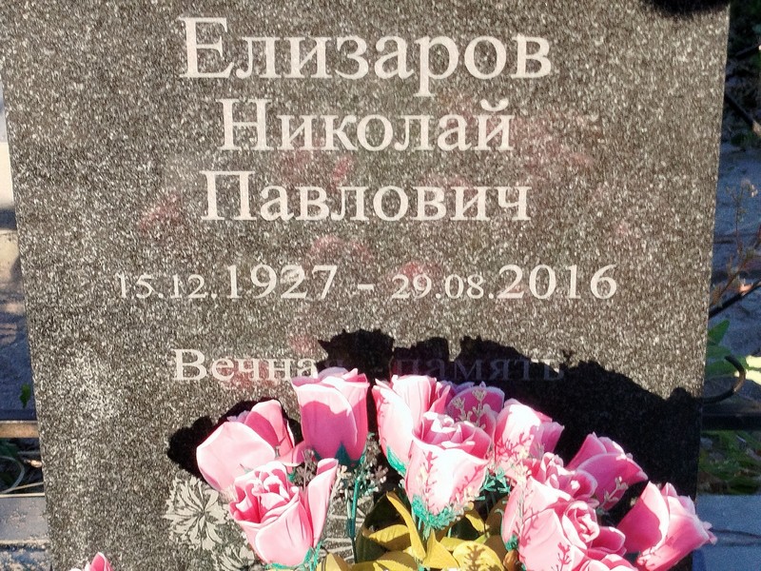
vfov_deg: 39.7
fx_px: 791
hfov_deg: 51.4
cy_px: 286
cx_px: 380
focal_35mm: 36
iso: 50
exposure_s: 1/213
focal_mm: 5.31
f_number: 1.7
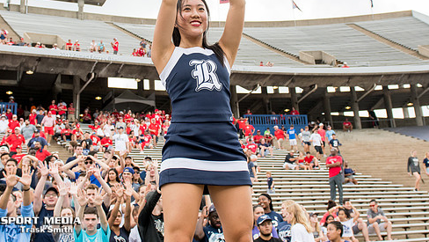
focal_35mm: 50
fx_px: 569
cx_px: 192
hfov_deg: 41.3
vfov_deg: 23.7
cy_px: 58
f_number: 4
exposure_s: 1/2000
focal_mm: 24
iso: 640
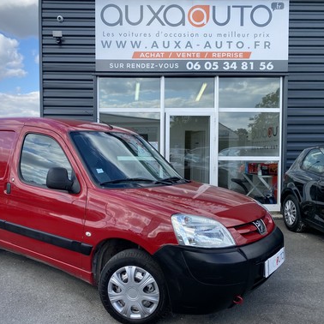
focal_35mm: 31
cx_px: 129
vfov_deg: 52.5
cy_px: 162
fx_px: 328
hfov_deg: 52.2
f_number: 1.8
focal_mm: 4.25
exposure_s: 1/1272
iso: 32
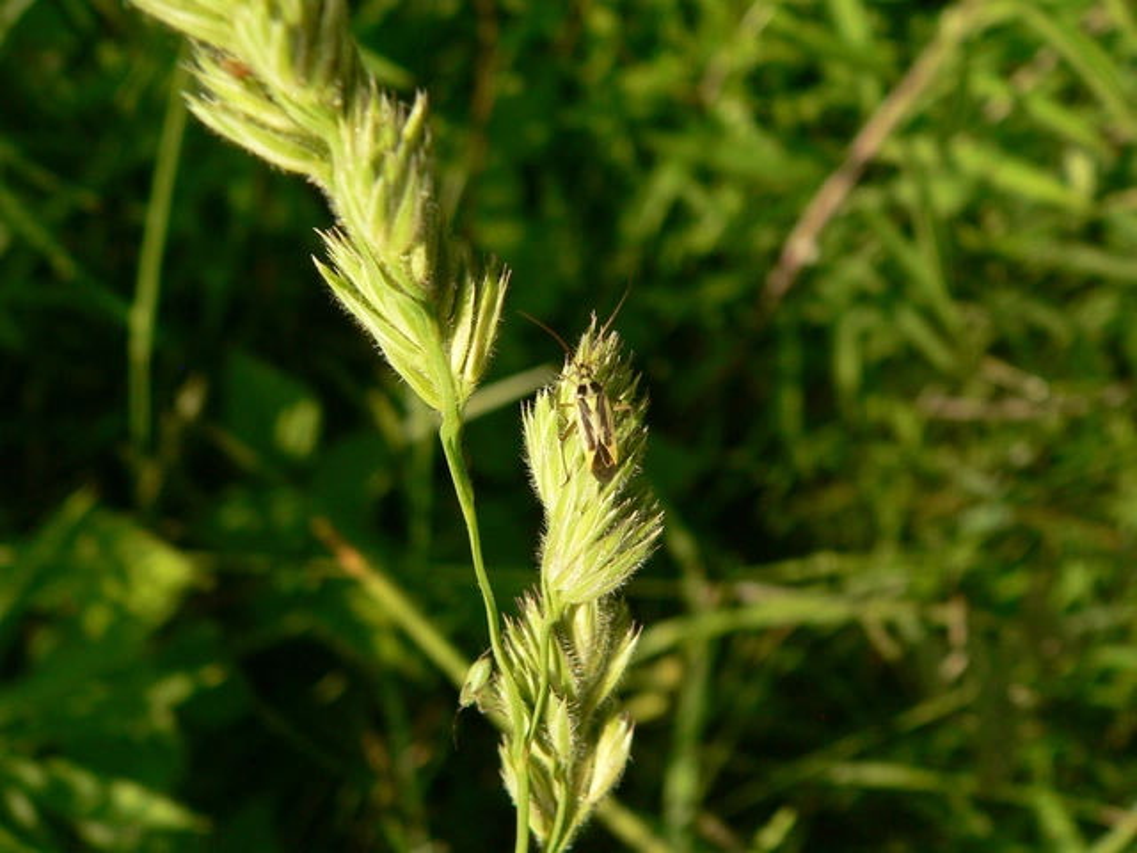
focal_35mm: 36
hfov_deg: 51.4
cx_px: 568
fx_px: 1182
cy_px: 426
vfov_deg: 39.7
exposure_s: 1/500
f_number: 4
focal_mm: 6
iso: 100
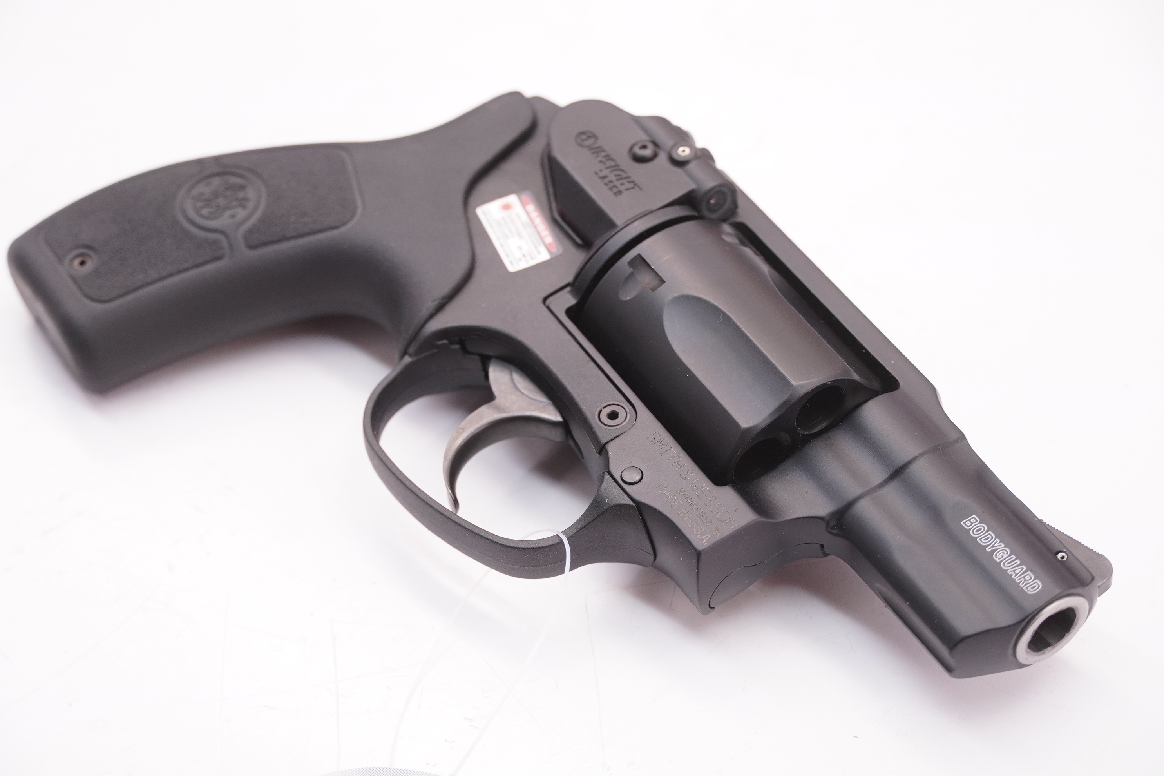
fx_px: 2797
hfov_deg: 23.5
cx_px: 577
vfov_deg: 15.8
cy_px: 389
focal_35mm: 87
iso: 640
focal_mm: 57
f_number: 5.6
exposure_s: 1/125
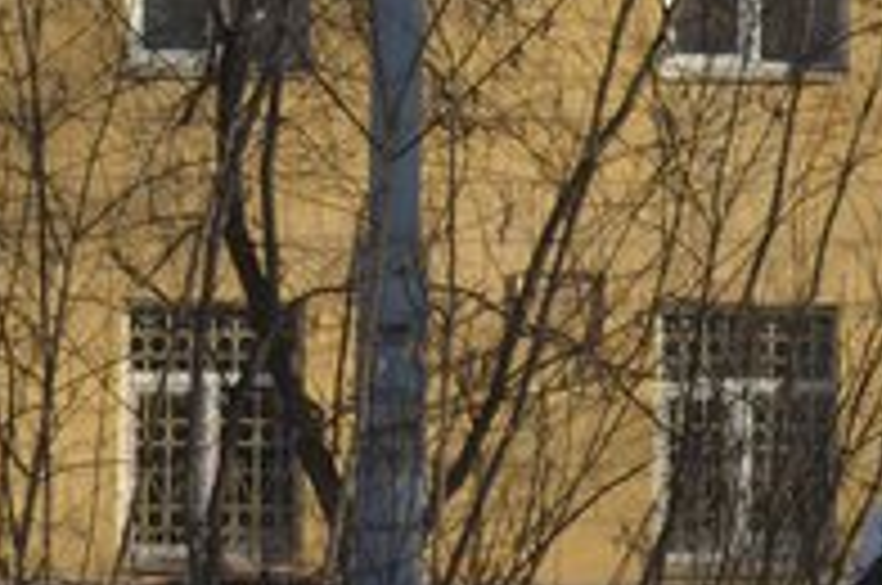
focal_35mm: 245
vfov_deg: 5.5
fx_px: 5993
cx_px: 166
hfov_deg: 8.4
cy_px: 1030
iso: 100
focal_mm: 40
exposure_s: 1/640
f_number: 5.3
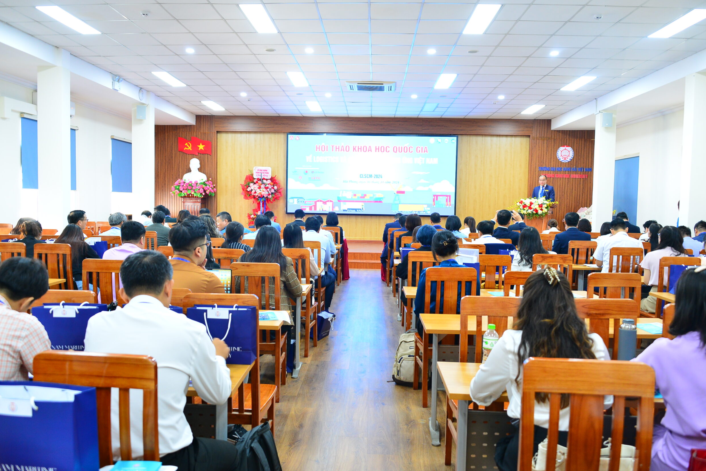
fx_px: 569
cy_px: 239
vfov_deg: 45.0
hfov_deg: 63.6
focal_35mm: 29
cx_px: 344
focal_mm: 28
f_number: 4.5
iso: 1250
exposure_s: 1/40
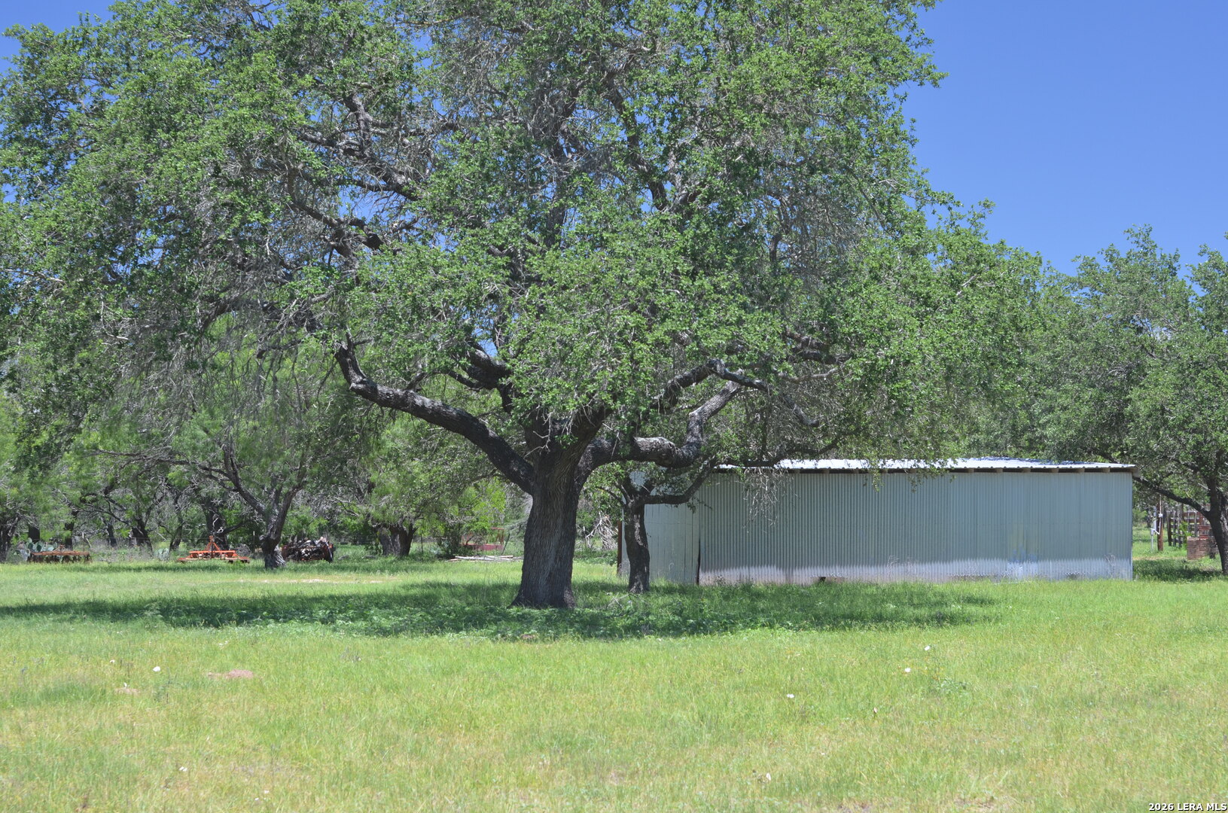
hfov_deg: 27.0
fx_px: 2553
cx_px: 614
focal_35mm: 75
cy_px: 406
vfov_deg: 18.1
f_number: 5
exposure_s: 1/100
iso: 125
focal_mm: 50
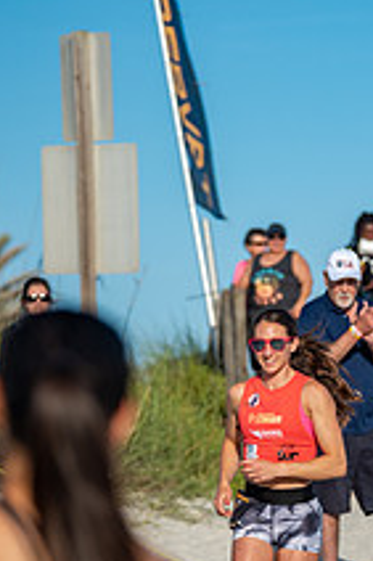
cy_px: 389
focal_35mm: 246
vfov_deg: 8.4
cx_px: 201
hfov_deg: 5.6
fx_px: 3829
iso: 360
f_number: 2.8
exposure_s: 1/4000
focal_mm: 116
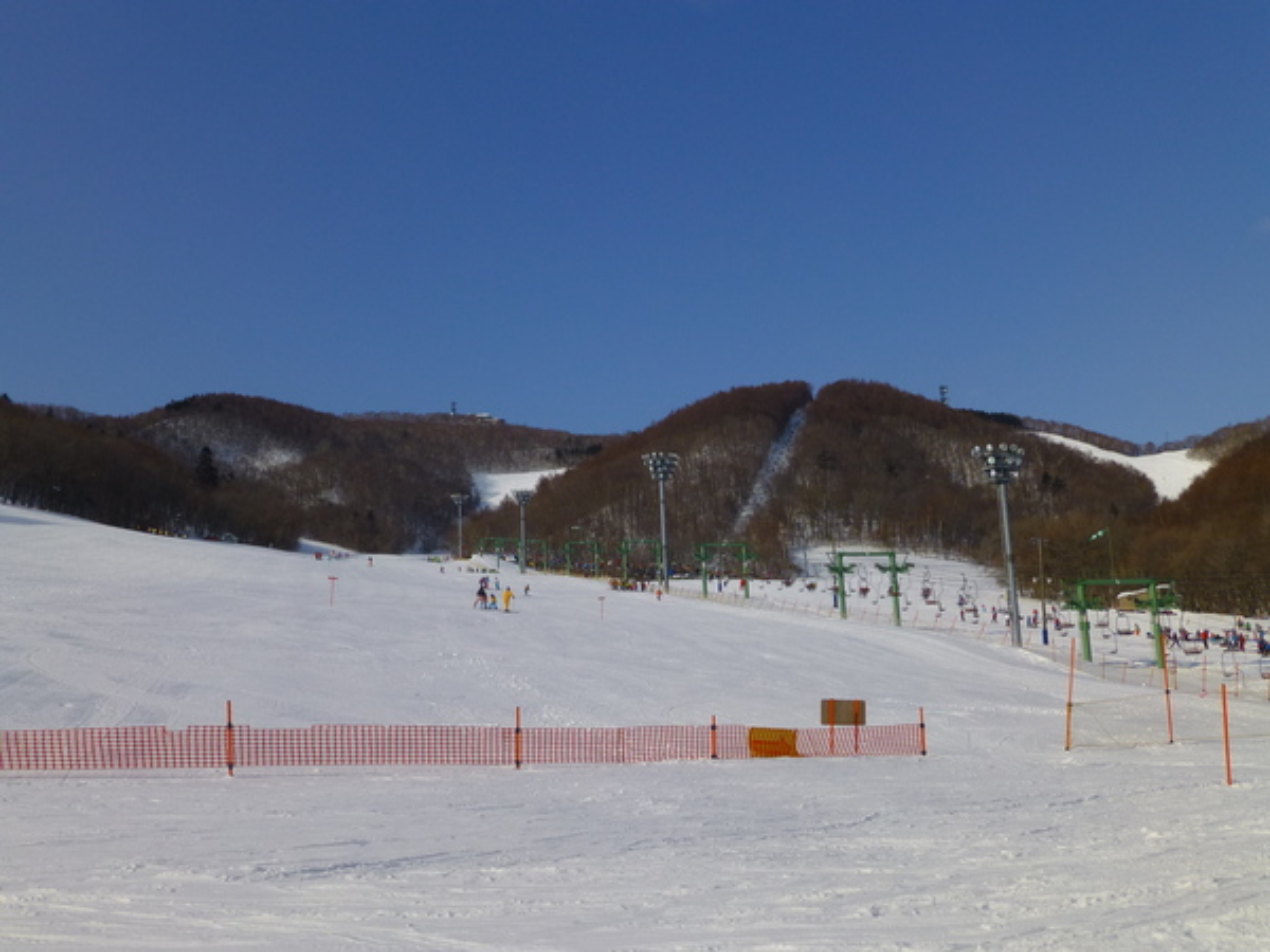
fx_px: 1431
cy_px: 476
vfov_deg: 36.8
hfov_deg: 47.9
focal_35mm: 39
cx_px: 635
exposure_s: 1/2000
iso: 100
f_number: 5
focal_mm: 6.9
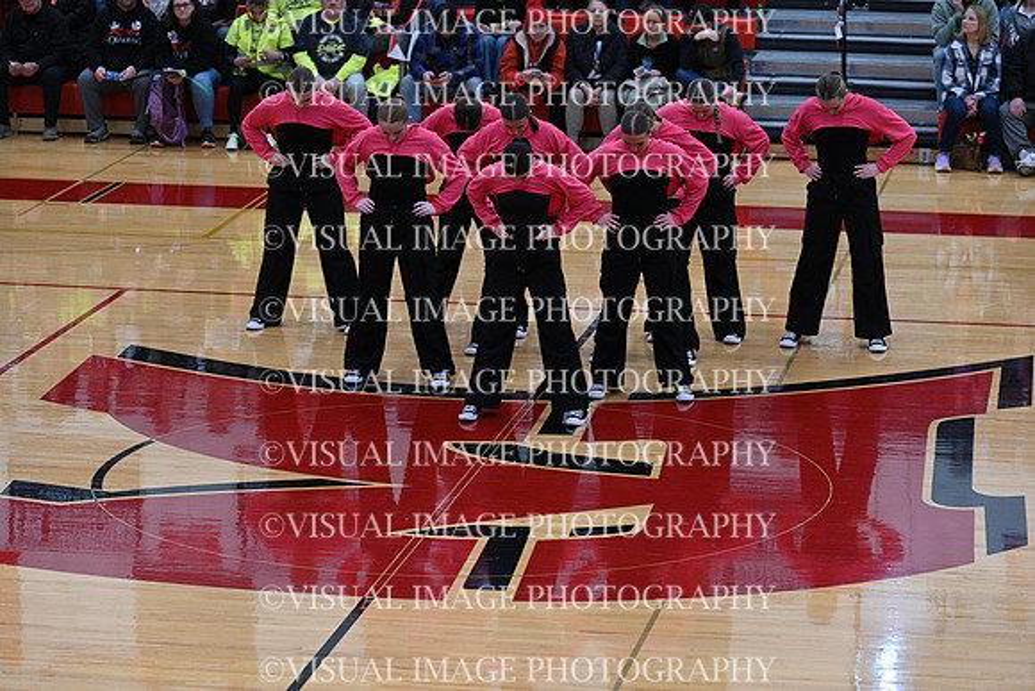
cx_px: 518
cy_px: 346
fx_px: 3594
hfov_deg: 16.4
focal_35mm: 125
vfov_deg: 11.0
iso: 4000
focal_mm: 125
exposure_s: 1/400
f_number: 4
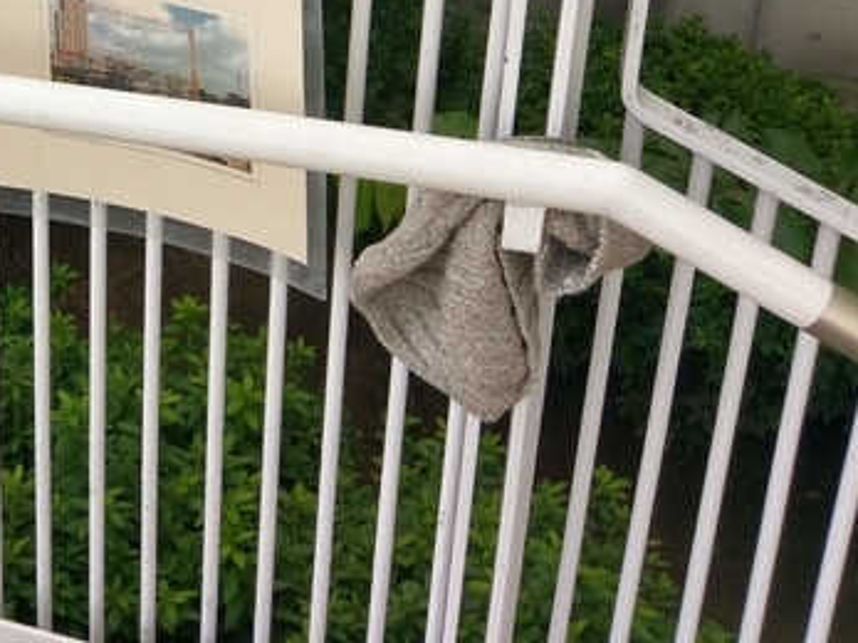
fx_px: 1487
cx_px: -10
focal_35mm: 60
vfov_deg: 23.0
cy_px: -59
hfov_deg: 29.9
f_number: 1.8
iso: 100
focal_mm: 4.58
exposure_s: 1/500
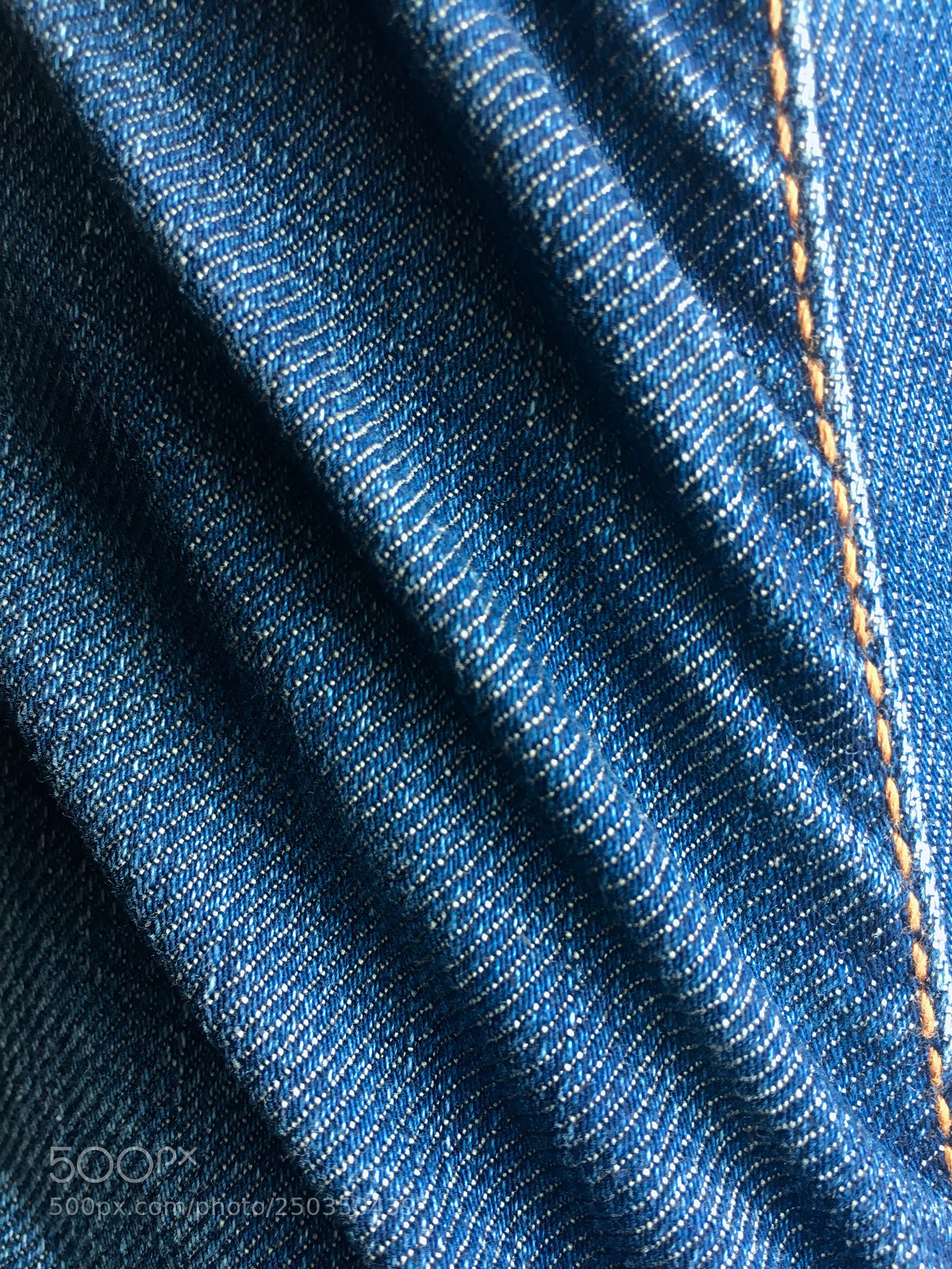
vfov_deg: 61.7
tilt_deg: -47.3
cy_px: 634
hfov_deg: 48.2
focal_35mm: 29
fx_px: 1063
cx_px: 476
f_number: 2.2
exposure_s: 1/33
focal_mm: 4.15
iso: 80
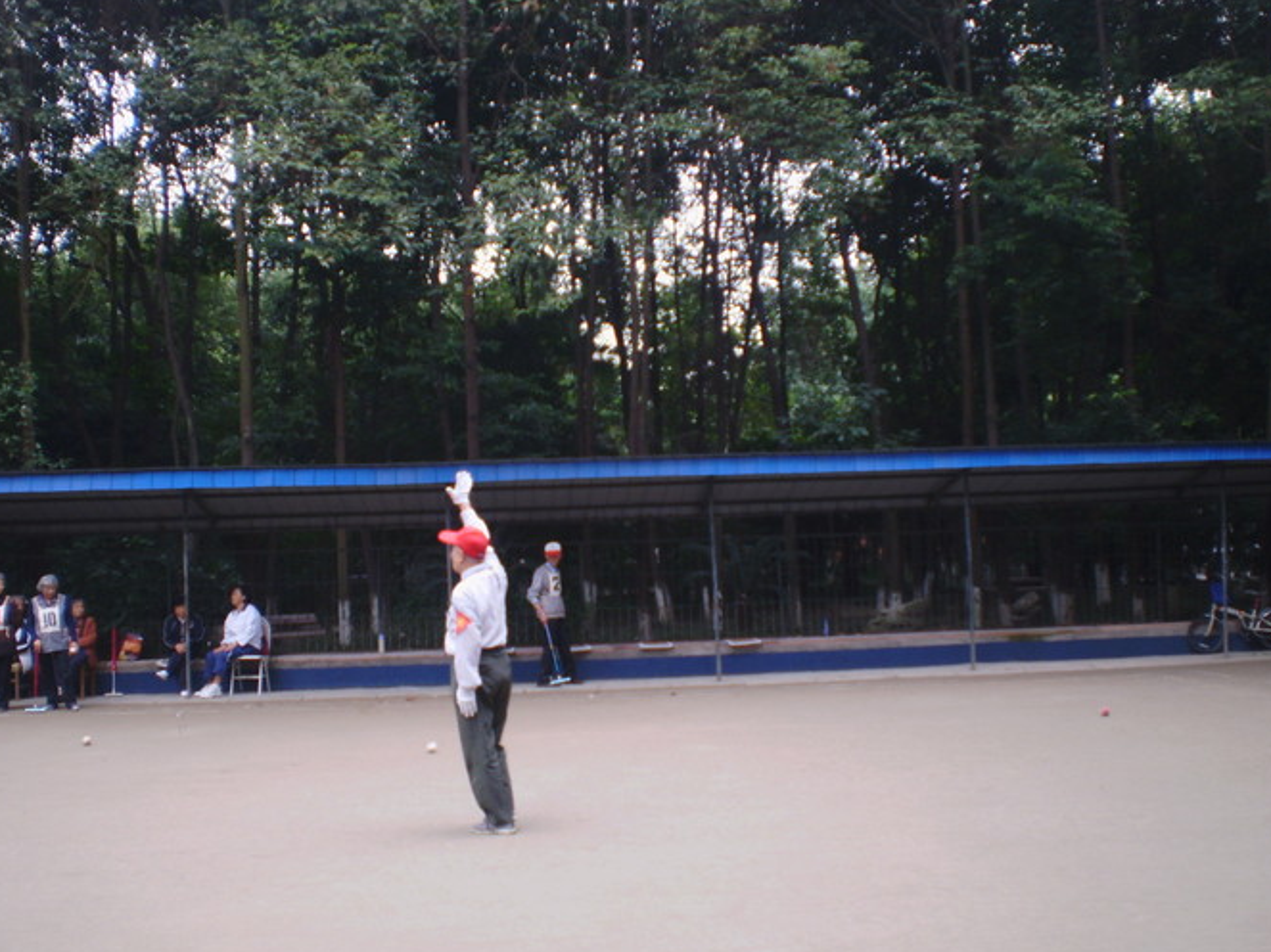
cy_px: 499
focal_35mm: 38
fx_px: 1395
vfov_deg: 37.7
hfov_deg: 49.0
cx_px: 617
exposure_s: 1/60
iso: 64
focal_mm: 6.3
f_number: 3.1
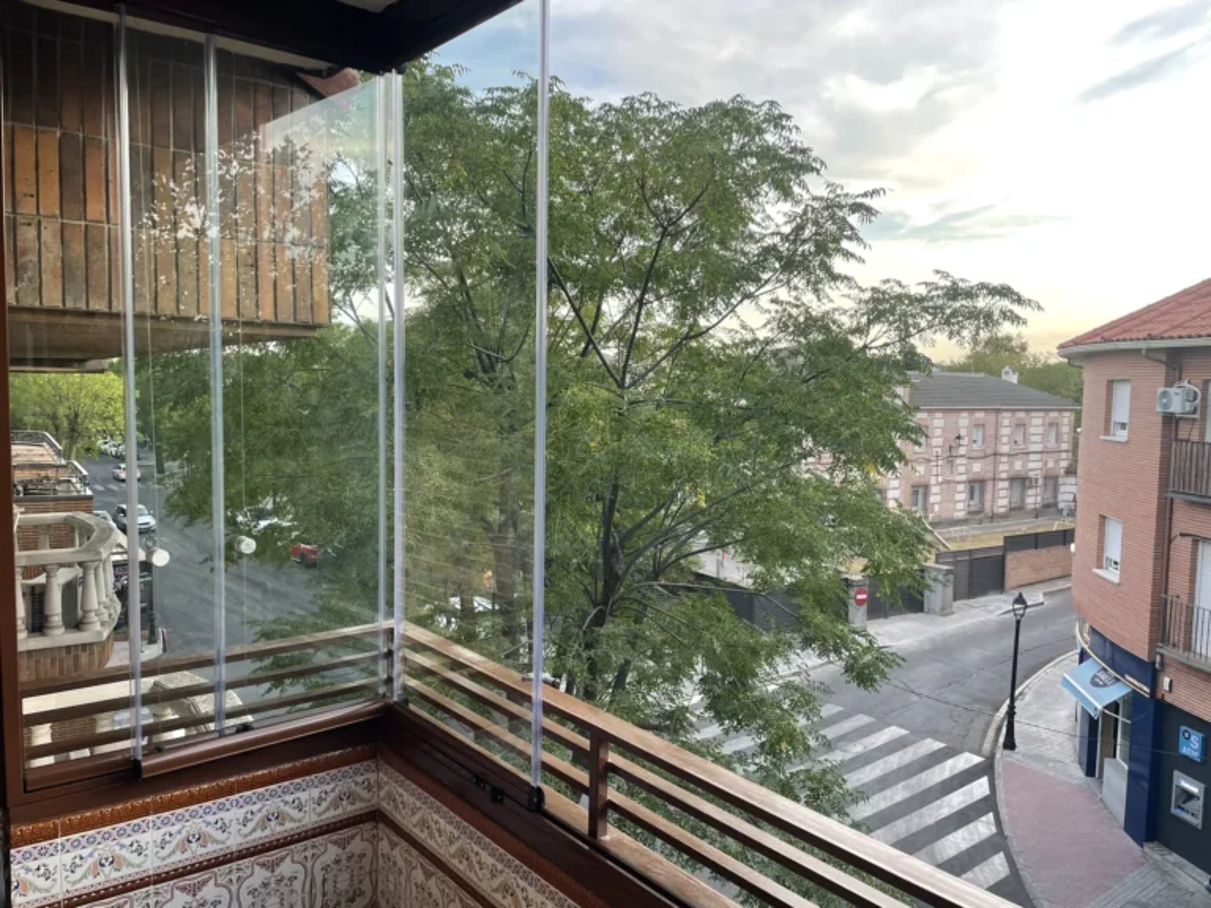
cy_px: 454
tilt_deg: -3.9
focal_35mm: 26
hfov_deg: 67.3
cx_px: 606
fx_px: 910
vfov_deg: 53.1
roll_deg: -0.3
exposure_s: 1/158
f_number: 1.6
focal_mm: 4.2
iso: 32
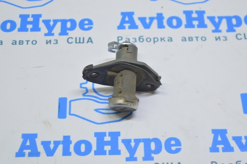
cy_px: 82
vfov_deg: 16.5
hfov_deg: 24.6
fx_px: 566
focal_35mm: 82
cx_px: 124
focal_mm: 55
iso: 400
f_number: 5.6
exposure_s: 1/20
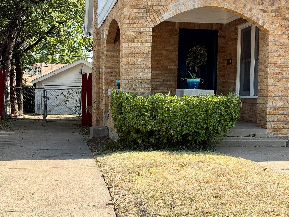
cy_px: 108
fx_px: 401
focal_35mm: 48
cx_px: 144
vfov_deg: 30.3
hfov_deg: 39.7
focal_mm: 6.76
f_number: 1.78
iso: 80
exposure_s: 1/1931
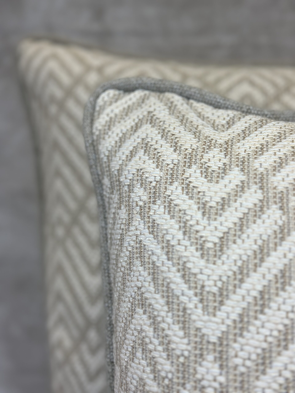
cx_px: 148
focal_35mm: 48
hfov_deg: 30.3
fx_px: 545
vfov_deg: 39.7
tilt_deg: -15.1
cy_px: 196
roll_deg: -0.5
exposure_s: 1/450
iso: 80
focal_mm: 6.86
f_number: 1.78
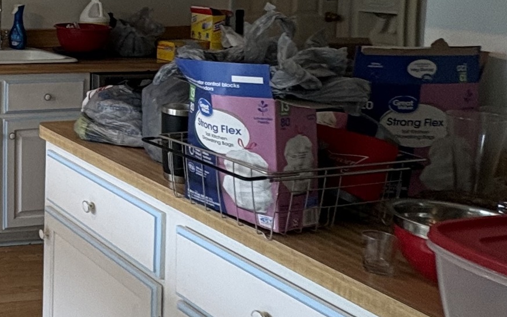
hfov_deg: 29.5
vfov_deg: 23.9
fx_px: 718
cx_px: -184
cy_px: 12
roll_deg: +1.8
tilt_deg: -4.2
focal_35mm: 52
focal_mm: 2.22
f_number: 2.2
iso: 200
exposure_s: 1/60
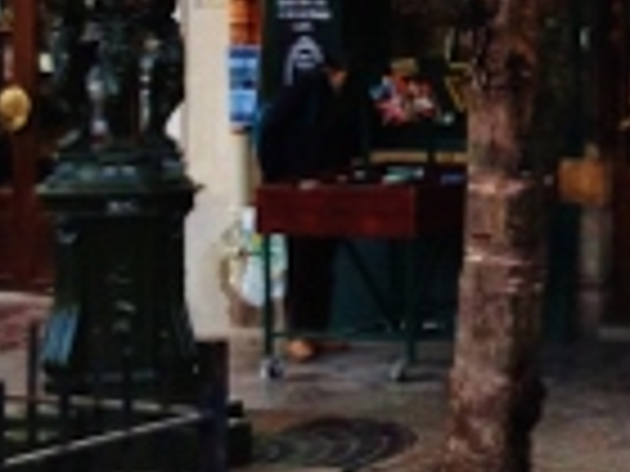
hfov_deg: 10.0
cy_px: 36
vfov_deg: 7.9
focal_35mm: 188
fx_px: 3422
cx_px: 1107
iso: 50
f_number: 2.4
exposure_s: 1/156
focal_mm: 4.13
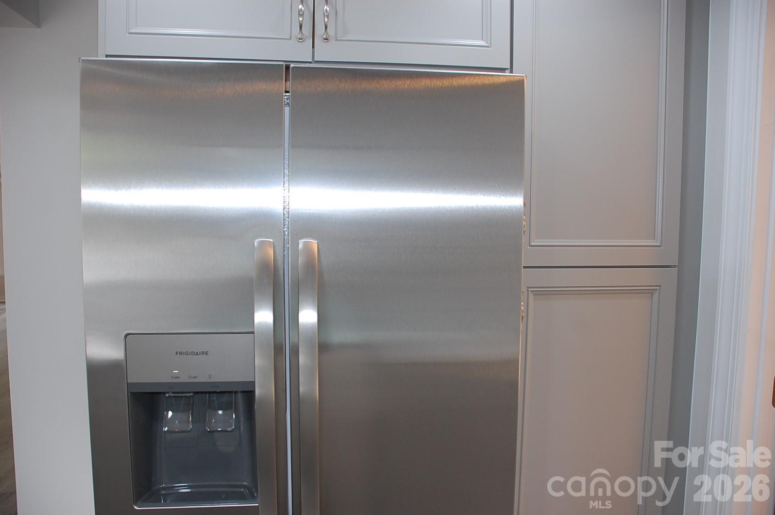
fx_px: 581
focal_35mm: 27
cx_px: 388
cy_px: 258
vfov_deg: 47.8
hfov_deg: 67.4
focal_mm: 18
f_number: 3.5
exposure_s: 1/60
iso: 400
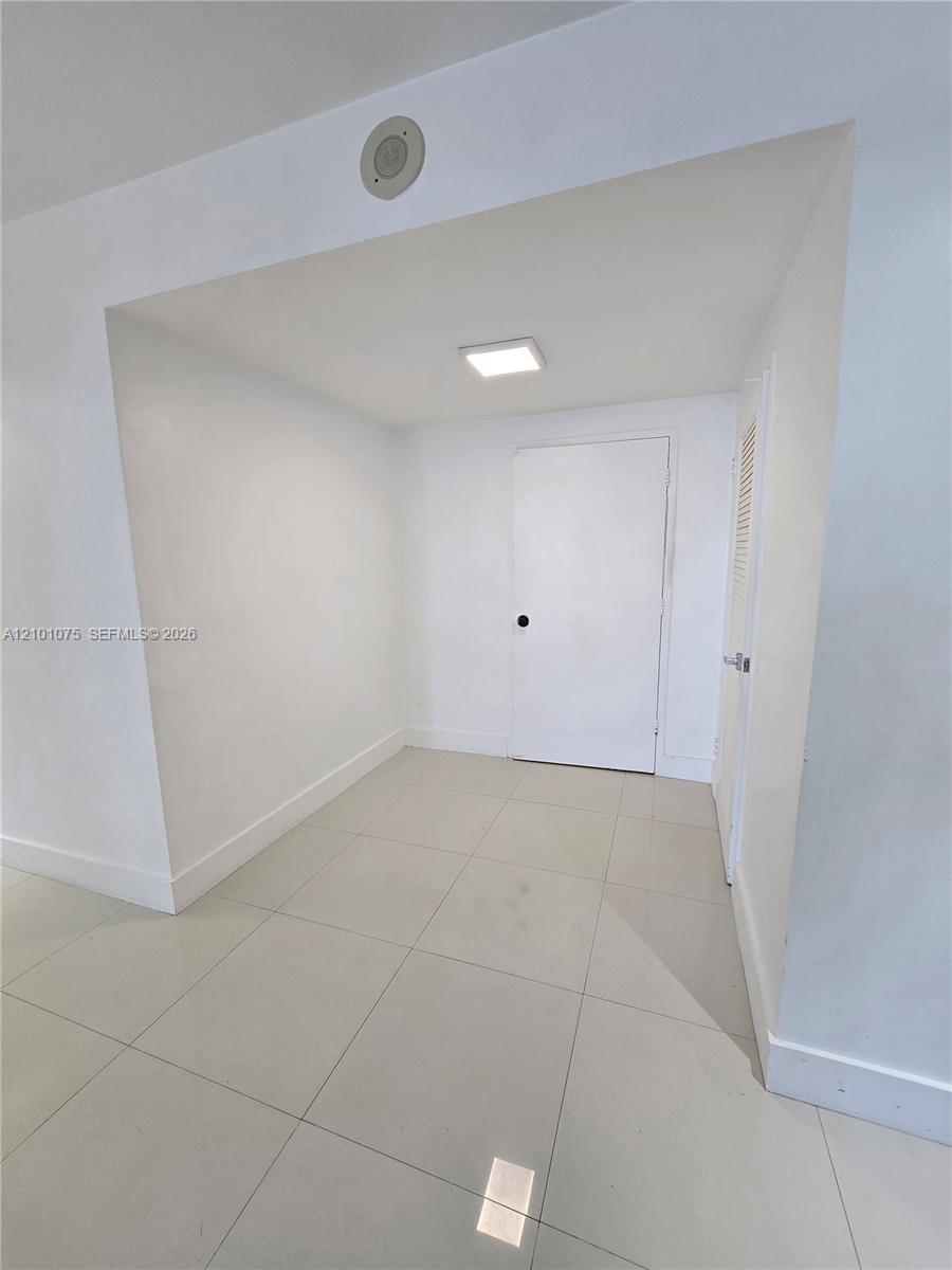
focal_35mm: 13
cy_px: 635
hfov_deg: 89.9
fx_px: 477
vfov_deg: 106.2
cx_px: 476
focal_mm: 2.2
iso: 100
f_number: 2.2
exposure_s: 1/60.2
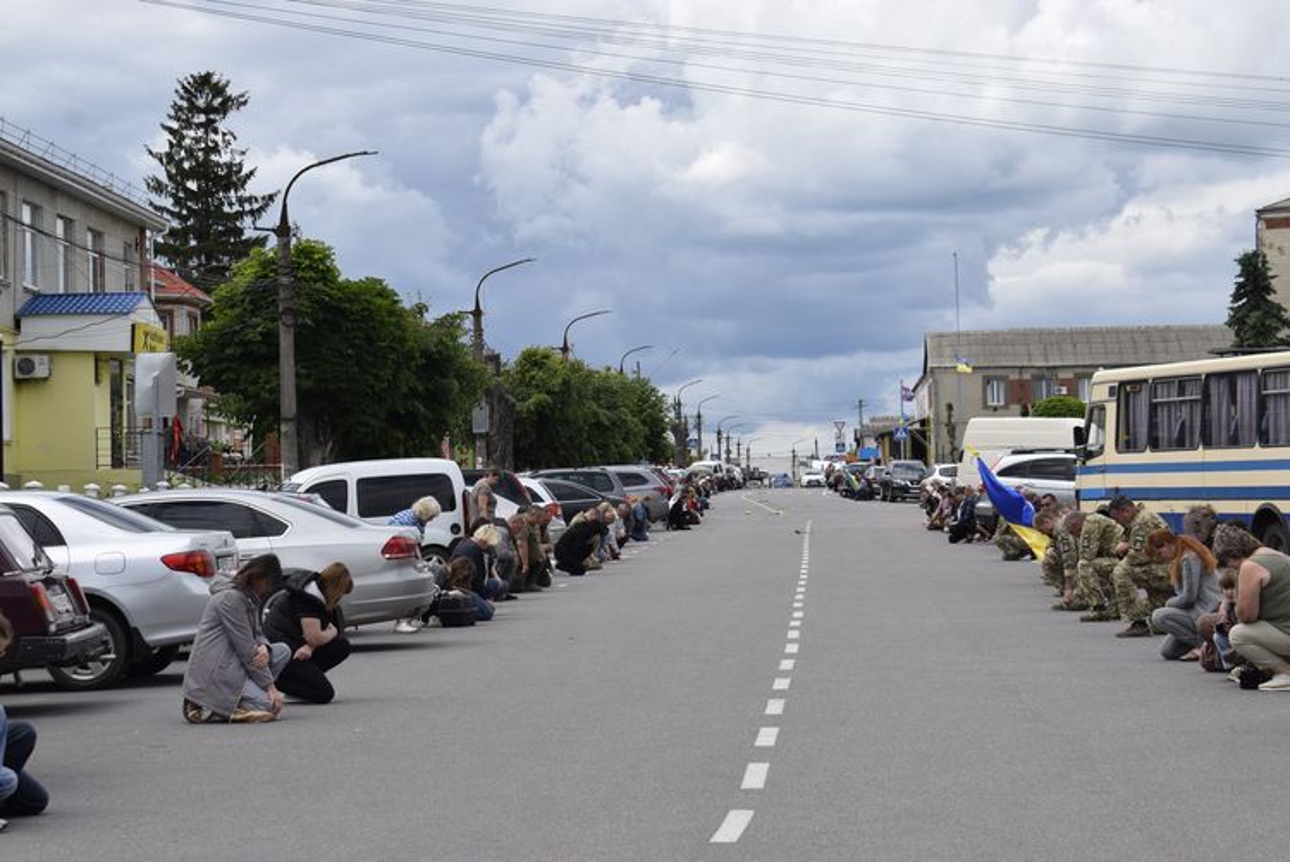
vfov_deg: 16.6
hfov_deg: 24.6
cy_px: 431
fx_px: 2958
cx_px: 645
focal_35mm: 82
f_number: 10
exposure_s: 1/400
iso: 200
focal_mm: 55
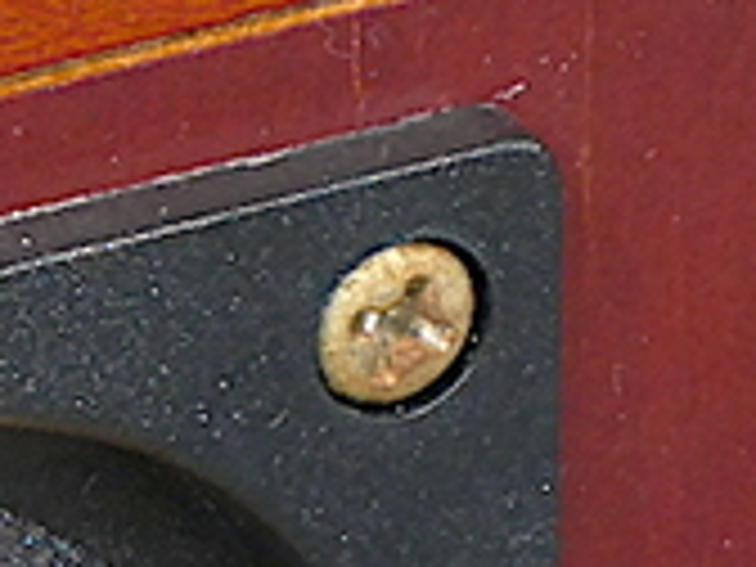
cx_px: -220
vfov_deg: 1.0
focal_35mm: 1511
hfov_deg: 1.3
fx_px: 33000
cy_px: 1017
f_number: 5.6
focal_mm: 47.5
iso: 200
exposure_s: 1/2
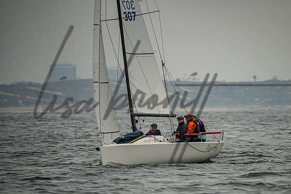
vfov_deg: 2.5
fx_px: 4372
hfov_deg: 3.8
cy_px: 124
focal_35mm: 541
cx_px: 195
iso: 250
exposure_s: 1/4000
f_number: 5.6
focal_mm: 400
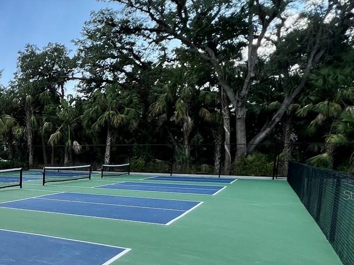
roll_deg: -0.4
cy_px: 195
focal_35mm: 36
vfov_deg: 38.7
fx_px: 368
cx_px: -89
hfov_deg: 36.7
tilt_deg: -6.5
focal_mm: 1.57
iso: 32
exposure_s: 1/690
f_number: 1.8
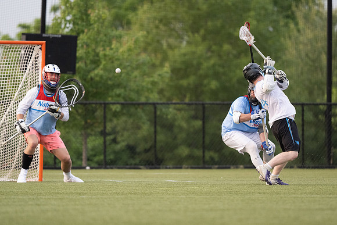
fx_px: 5460
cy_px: 103
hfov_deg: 3.5
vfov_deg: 2.4
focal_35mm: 583
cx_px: 192
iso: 2800
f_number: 5.6
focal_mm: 500
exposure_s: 1/1000
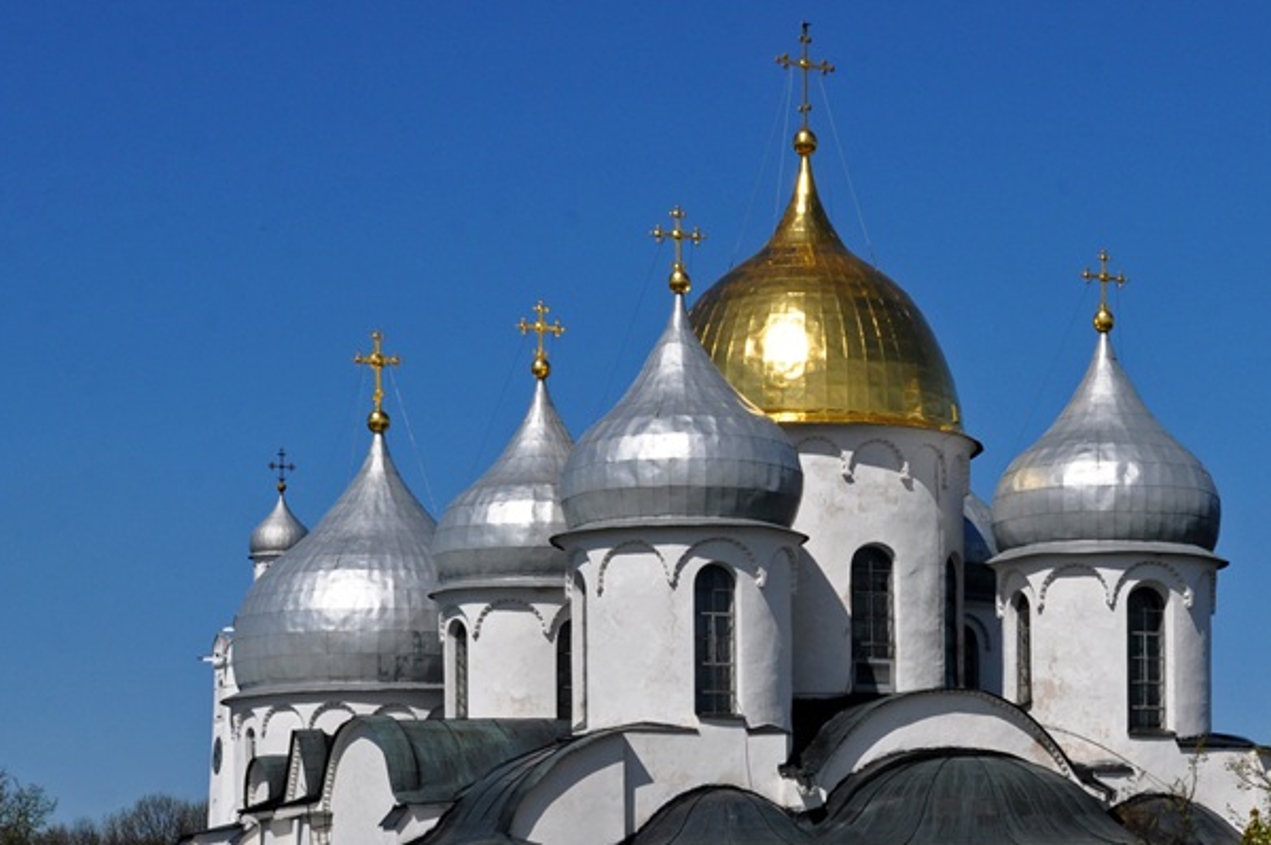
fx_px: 3175
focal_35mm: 90
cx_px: 839
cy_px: 829
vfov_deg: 14.9
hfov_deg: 22.6
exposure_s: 1/250
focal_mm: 30
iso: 200
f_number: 16
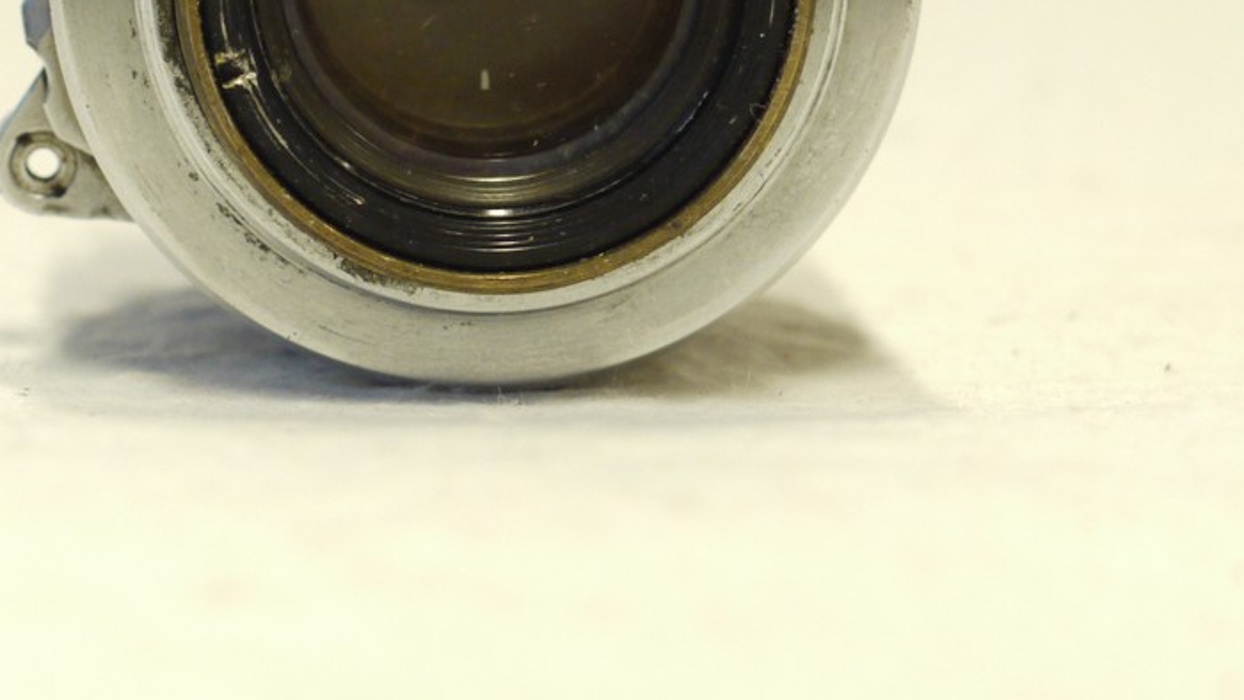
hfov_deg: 12.8
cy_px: 21
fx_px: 5542
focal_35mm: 168
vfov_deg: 7.2
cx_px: 455
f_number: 5.6
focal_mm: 45
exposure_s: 1/40
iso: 800
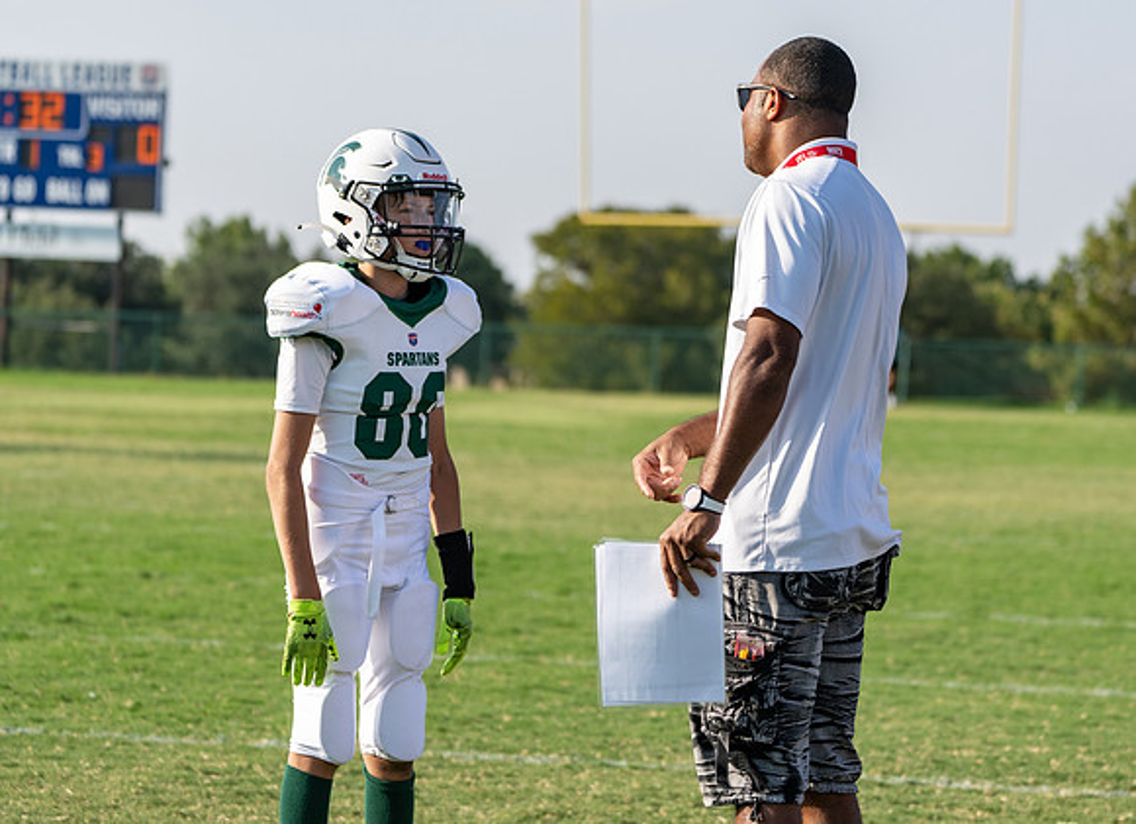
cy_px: 341
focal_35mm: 169
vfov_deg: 8.6
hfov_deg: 11.8
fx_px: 5497
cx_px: 670
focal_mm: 135
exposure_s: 1/1000
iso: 250
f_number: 5
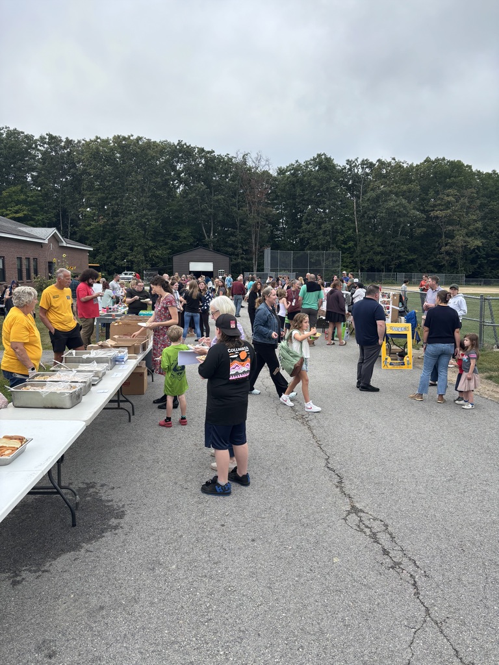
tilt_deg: -9.2
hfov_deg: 53.1
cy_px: 332
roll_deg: -1.9
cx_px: 250
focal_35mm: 26
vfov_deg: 67.3
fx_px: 500
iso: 50
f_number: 1.6
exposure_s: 1/732
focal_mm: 5.96
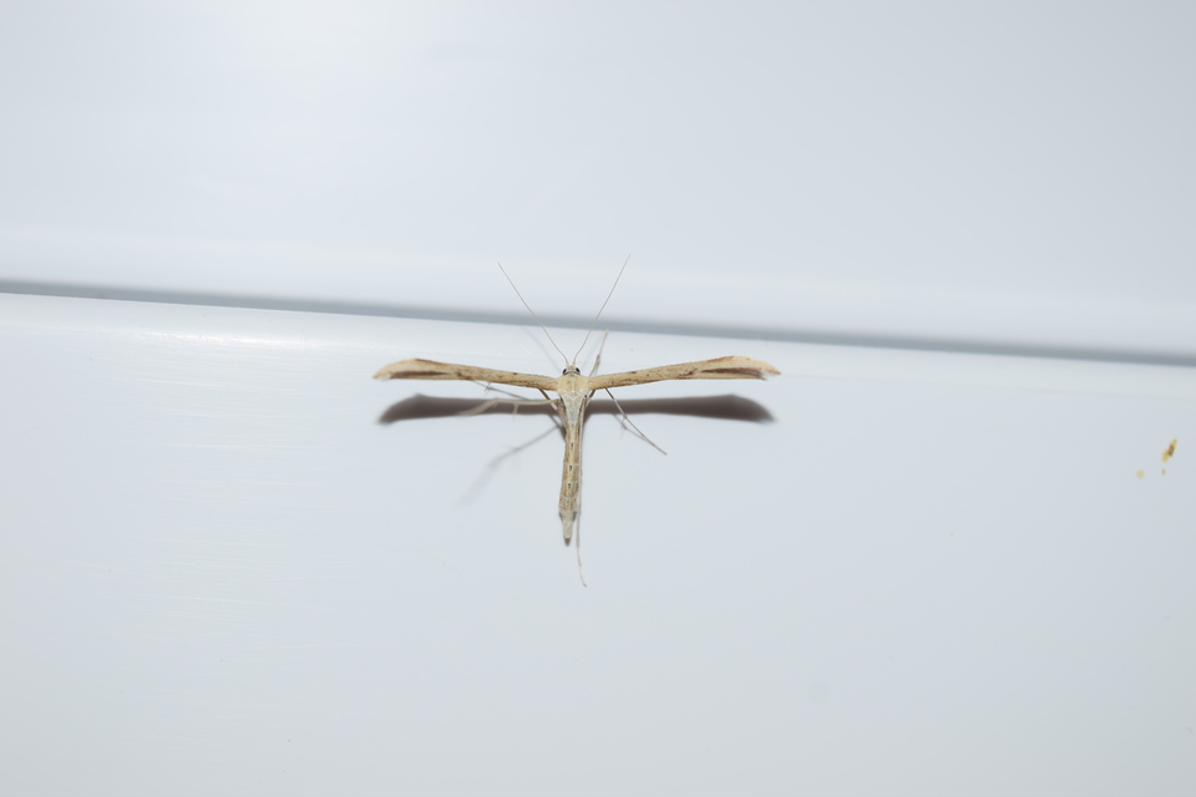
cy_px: 398
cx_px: 598
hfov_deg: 24.6
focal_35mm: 82
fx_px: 2741
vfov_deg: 16.6
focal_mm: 55
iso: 100
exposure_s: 1/60
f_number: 8
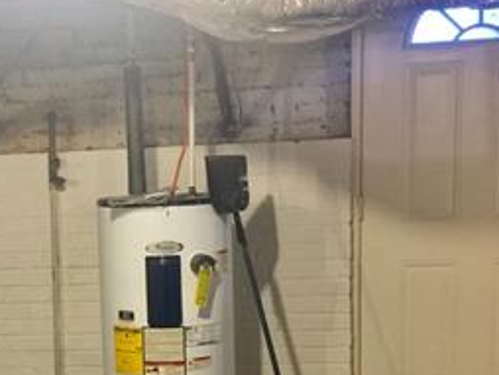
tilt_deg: -8.8
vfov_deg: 19.8
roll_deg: +2.0
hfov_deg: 26.0
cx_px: 69
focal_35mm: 73
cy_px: 334
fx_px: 1053
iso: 100
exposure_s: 1/10
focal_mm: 4.15
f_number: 2.2
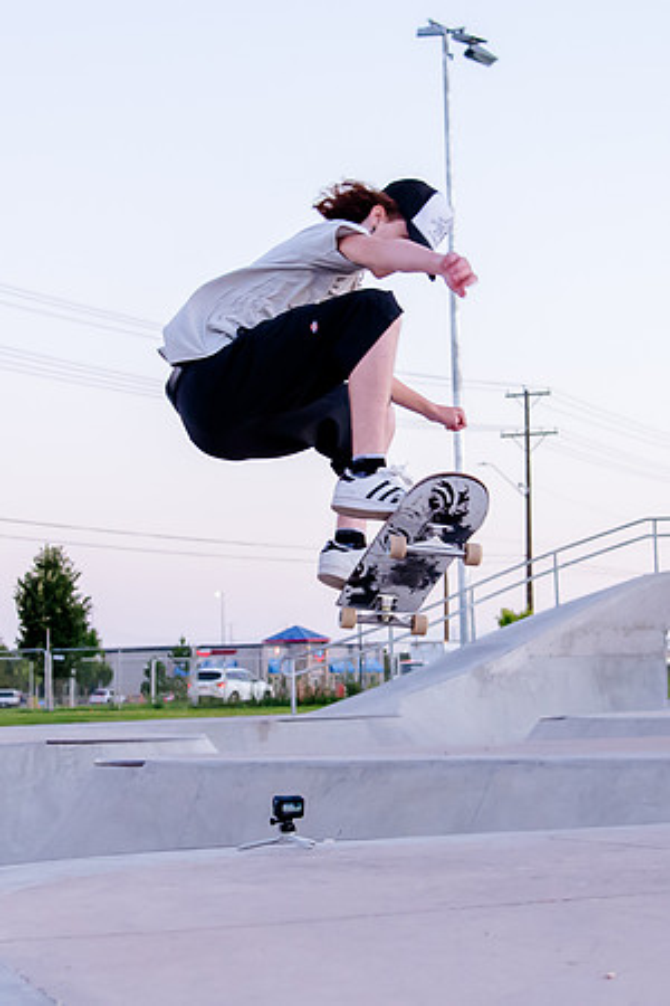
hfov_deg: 17.0
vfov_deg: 25.2
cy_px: 503
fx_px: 2244
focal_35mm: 80
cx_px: 351
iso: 2000
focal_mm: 32
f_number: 4
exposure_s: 1/250
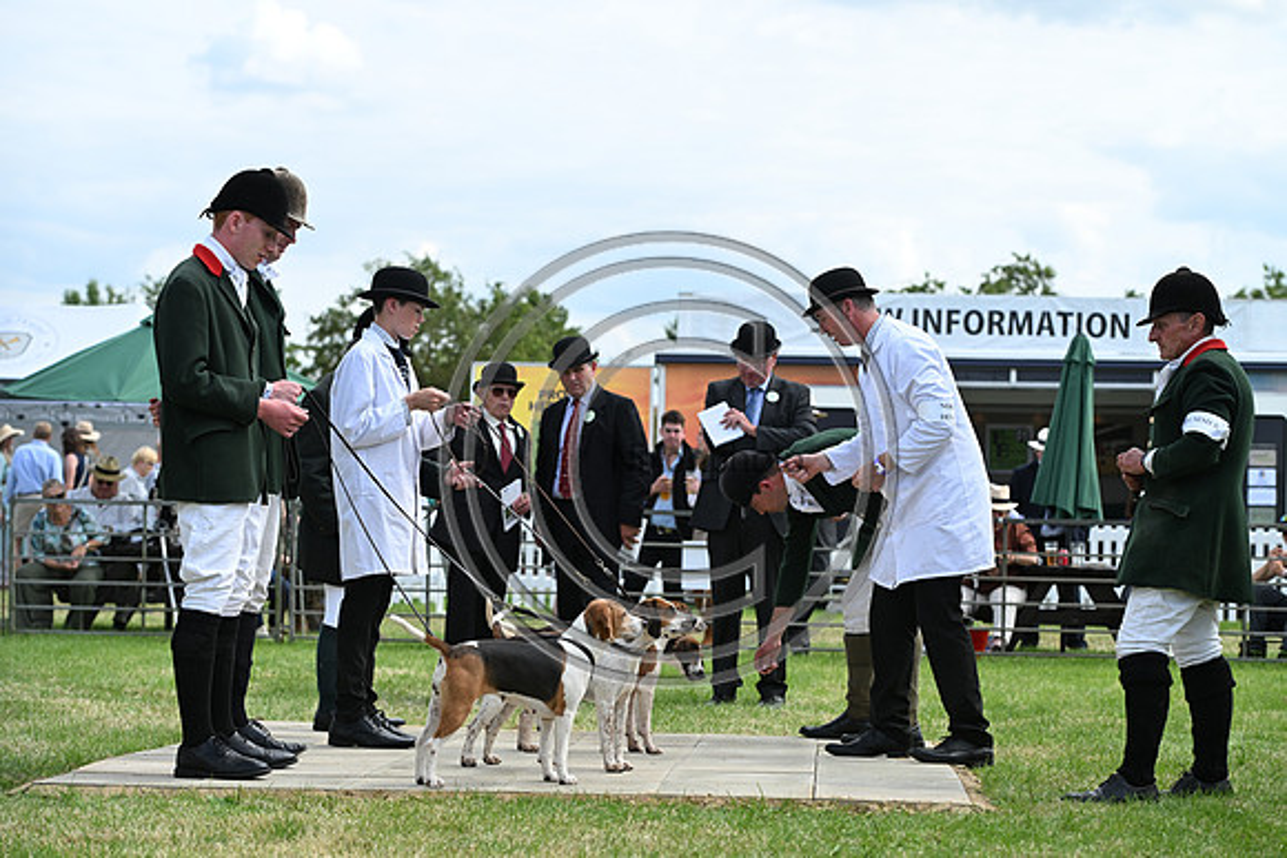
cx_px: 644
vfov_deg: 15.2
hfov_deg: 22.6
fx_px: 3218
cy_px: 429
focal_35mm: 90
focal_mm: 90
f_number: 4.5
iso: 280
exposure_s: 1/1000
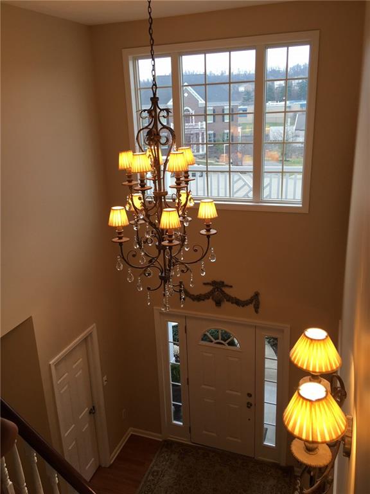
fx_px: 413
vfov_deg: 61.7
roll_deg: +2.6
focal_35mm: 29
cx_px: 185
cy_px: 247
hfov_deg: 48.2
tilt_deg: -18.3
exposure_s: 1/40
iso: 25
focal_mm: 4.15
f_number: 2.2
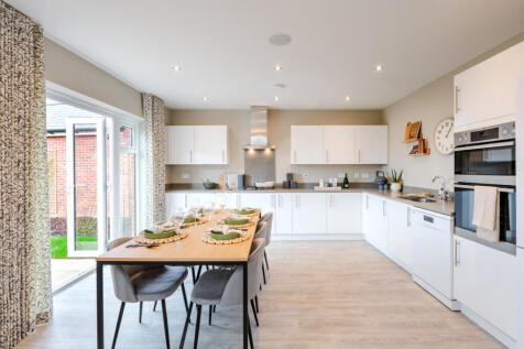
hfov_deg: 93.3
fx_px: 247
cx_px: 262
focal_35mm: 17
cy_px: 174
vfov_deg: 70.4
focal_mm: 17
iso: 320
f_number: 9
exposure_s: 1/15
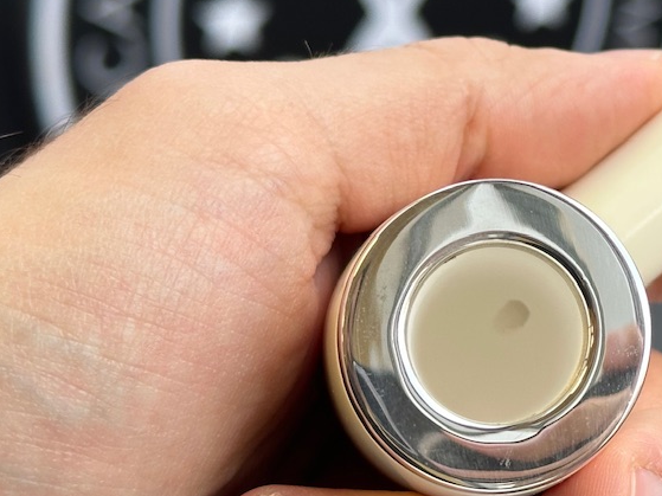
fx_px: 2103
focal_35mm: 110
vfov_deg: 13.4
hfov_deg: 17.5
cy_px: 135
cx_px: 637
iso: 64
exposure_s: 1/121
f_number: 1.78
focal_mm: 6.86
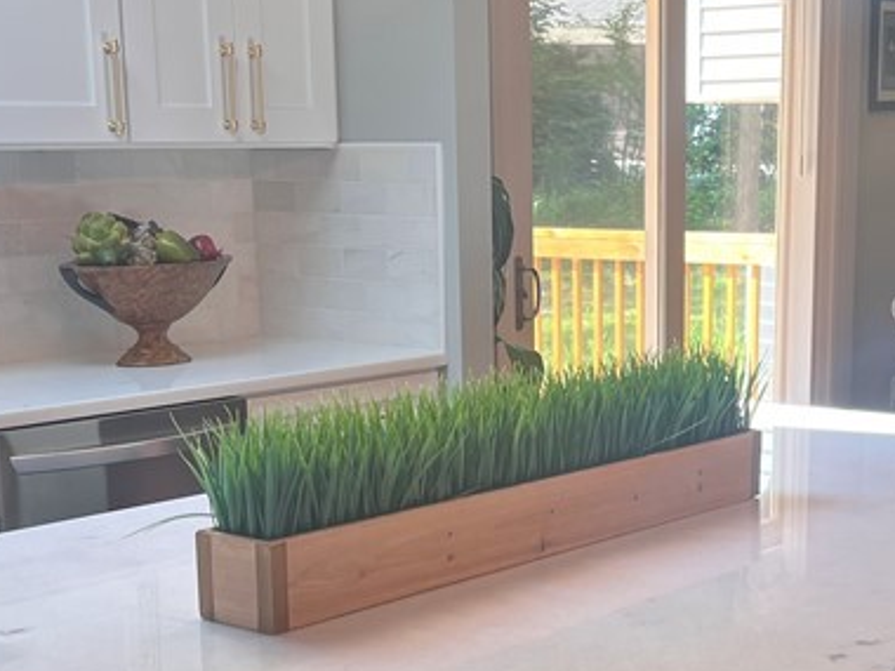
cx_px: 608
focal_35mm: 70
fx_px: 1810
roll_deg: +0.2
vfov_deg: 20.8
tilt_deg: -12.6
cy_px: 513
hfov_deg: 27.6
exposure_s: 1/120
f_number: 1.5
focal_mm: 5.7
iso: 32
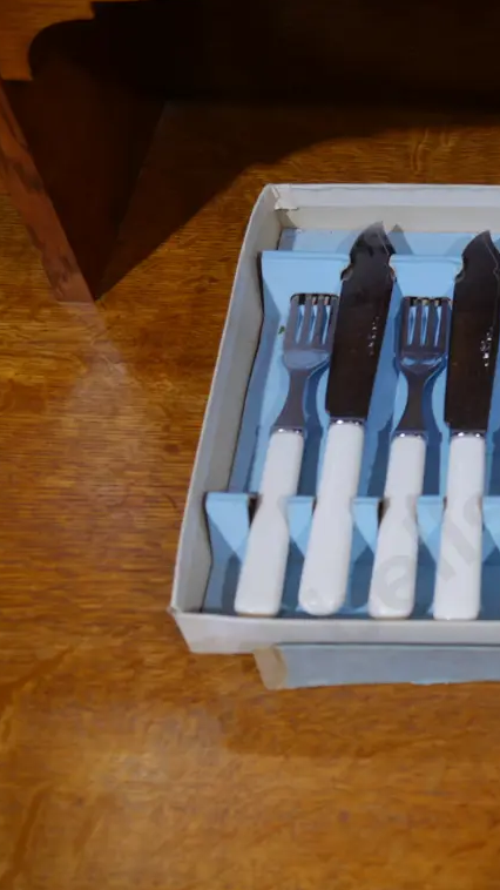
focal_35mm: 53
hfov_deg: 21.2
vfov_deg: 39.2
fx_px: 1250
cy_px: 441
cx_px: 588
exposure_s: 1/60
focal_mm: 18
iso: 320
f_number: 4
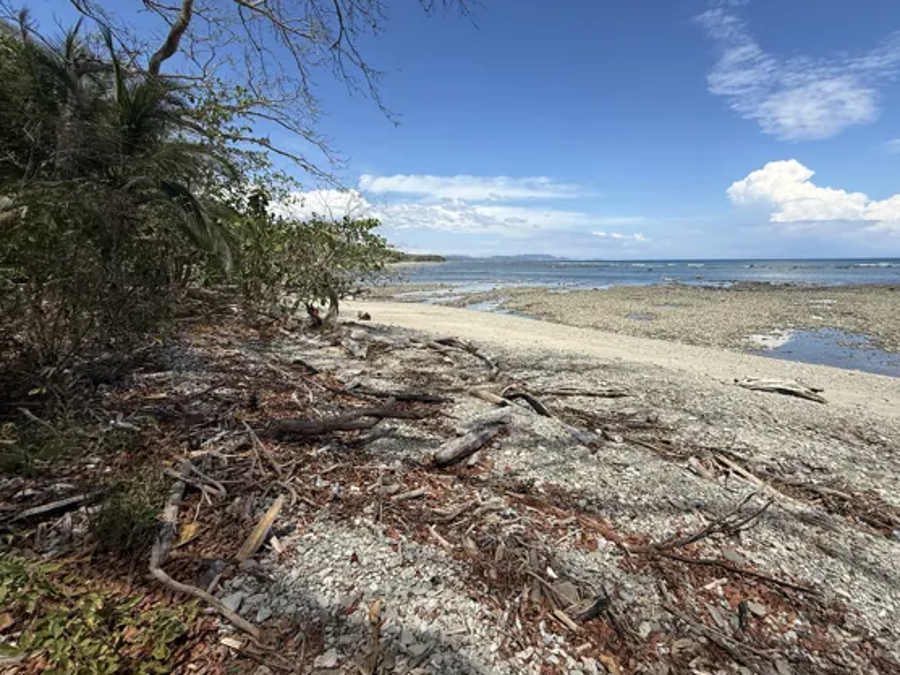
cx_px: 482
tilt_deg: -9.0
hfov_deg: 94.3
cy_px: 329
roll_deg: +1.0
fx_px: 416
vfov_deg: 78.1
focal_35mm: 16
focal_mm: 2.22
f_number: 2.2
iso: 50
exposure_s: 1/2841
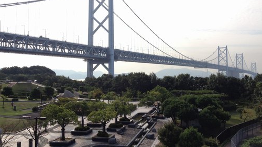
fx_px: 292
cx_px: 134
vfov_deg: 28.3
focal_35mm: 42
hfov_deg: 48.4
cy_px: 58
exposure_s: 1/1381
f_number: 2.4
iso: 50
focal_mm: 4.28
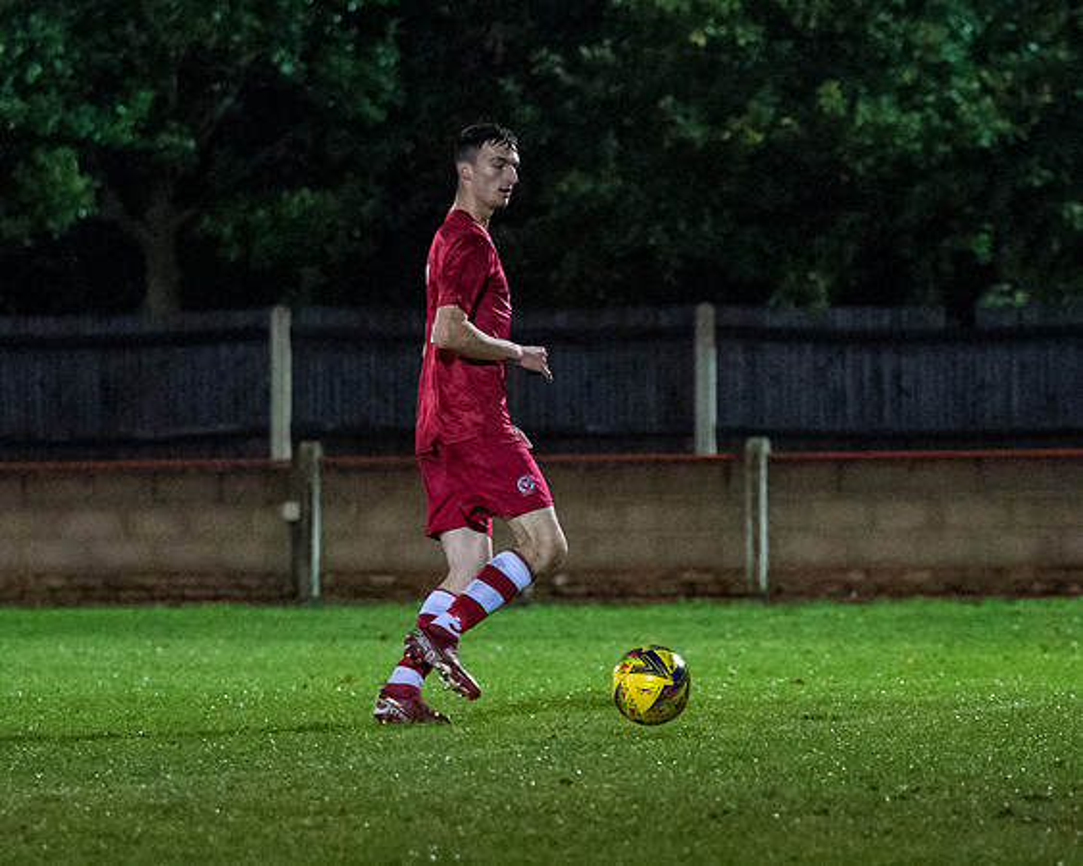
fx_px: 8419
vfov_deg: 5.9
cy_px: 599
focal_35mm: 263
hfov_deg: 7.4
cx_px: 636
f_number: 2.8
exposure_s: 1/1000
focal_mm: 109
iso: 6400
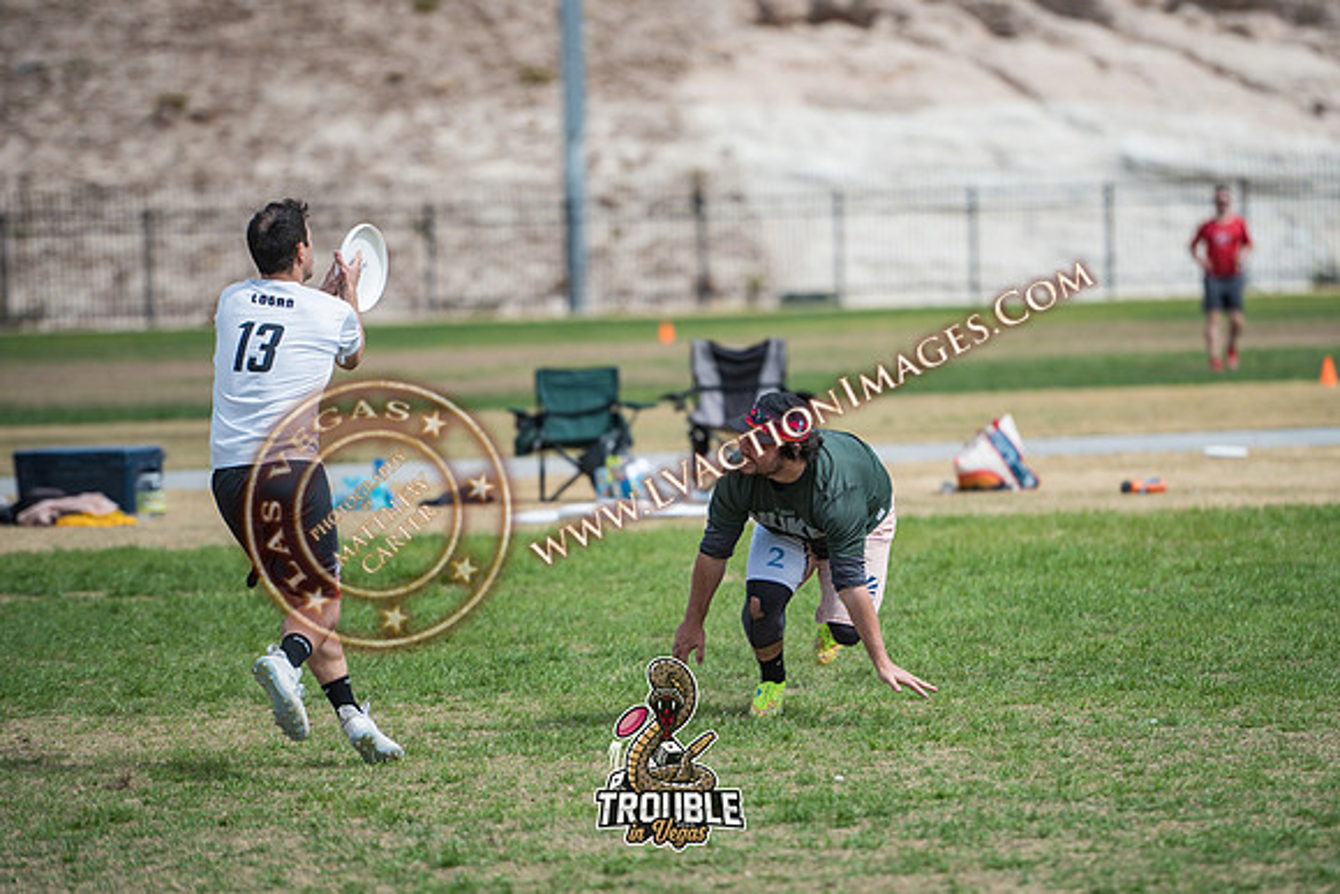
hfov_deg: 8.9
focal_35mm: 231
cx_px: 768
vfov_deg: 6.0
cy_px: 469
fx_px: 8590
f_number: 3.2
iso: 160
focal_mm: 200
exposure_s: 1/4000
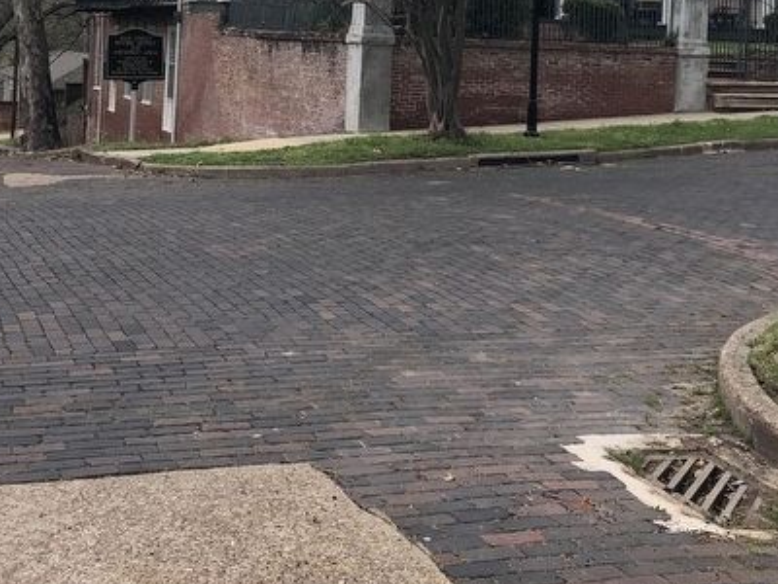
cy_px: 45
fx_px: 1259
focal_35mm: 56
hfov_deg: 34.1
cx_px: 280
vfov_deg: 25.2
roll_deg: -1.6
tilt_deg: +1.0
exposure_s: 1/991
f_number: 1.8
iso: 20
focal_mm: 4
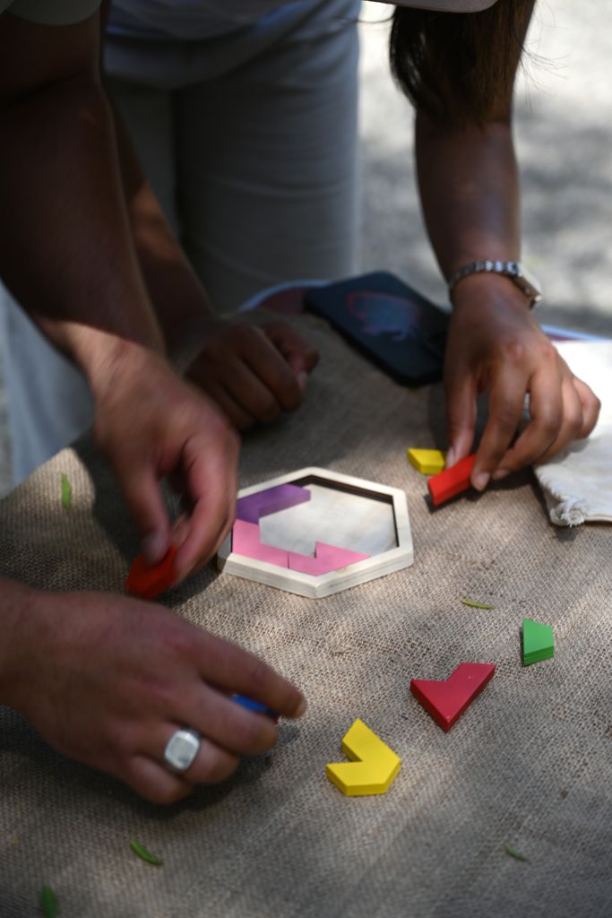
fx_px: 1784
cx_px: 306
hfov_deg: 19.5
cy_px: 459
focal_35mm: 70
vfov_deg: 28.8
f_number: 4
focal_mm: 70
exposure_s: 1/100
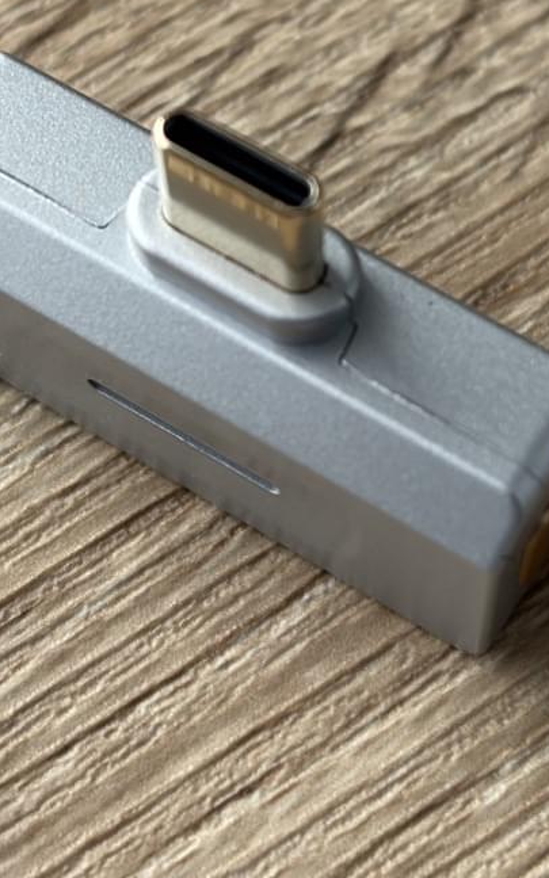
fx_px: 2442
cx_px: 270
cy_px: 295
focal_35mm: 102
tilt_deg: -63.1
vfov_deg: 20.3
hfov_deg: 12.8
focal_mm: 5.96
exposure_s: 1/74
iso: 50
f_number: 1.6
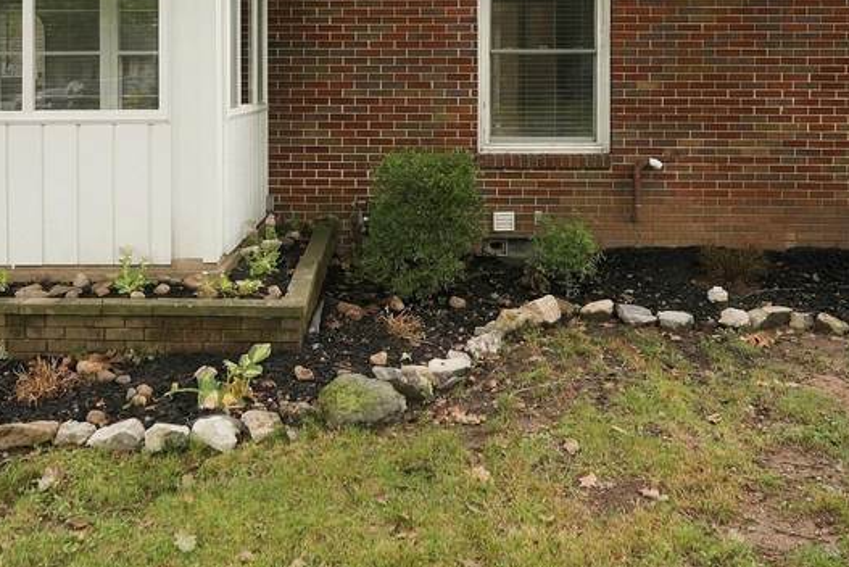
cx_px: 351
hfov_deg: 55.5
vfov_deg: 35.4
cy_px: 4
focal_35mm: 34
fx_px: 802
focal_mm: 14
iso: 80
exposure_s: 1/80
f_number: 4
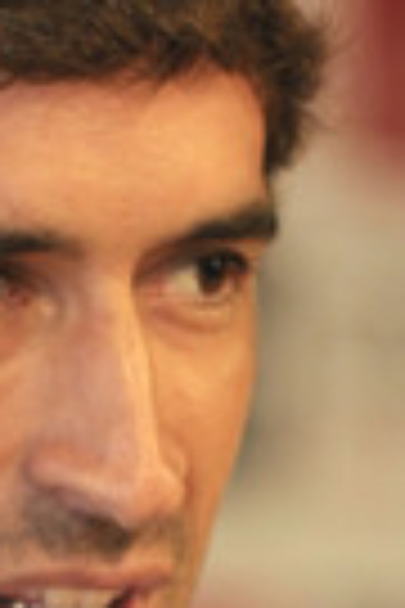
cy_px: 527
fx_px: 9989
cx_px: -106
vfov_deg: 3.5
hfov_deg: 2.3
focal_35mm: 592
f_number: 2.8
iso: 800
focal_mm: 200
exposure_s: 1/160
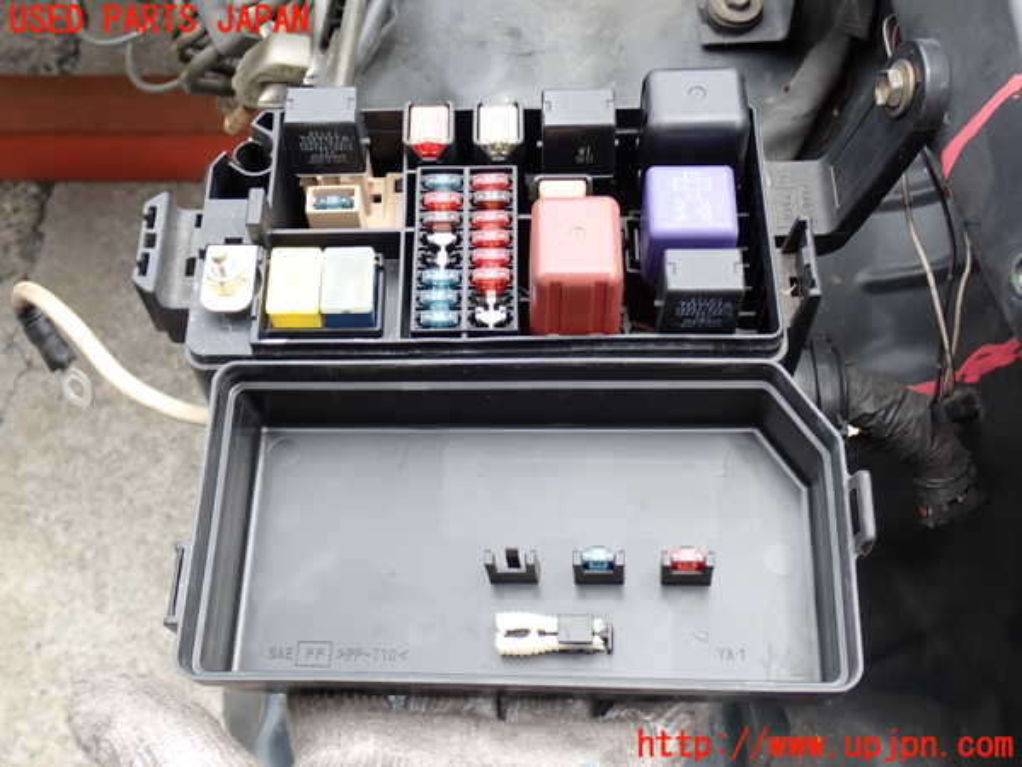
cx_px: 511
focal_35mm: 44
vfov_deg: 32.9
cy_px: 384
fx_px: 1299
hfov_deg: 42.9
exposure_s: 1/125
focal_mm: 7.84
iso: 100
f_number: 4
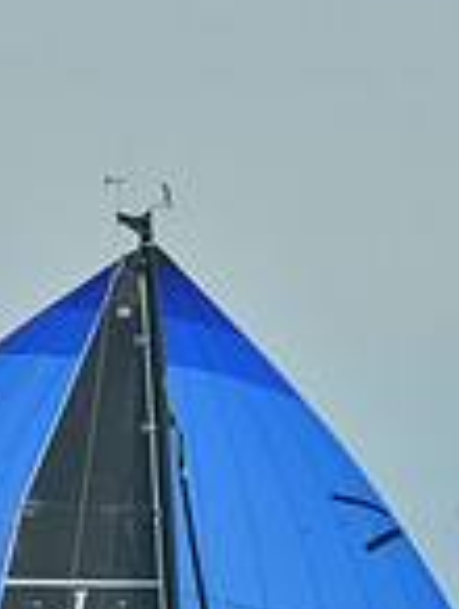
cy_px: 1143
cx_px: 240
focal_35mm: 840
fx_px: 14808
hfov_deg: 1.8
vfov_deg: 2.3
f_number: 10
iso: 280
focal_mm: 220
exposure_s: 1/800
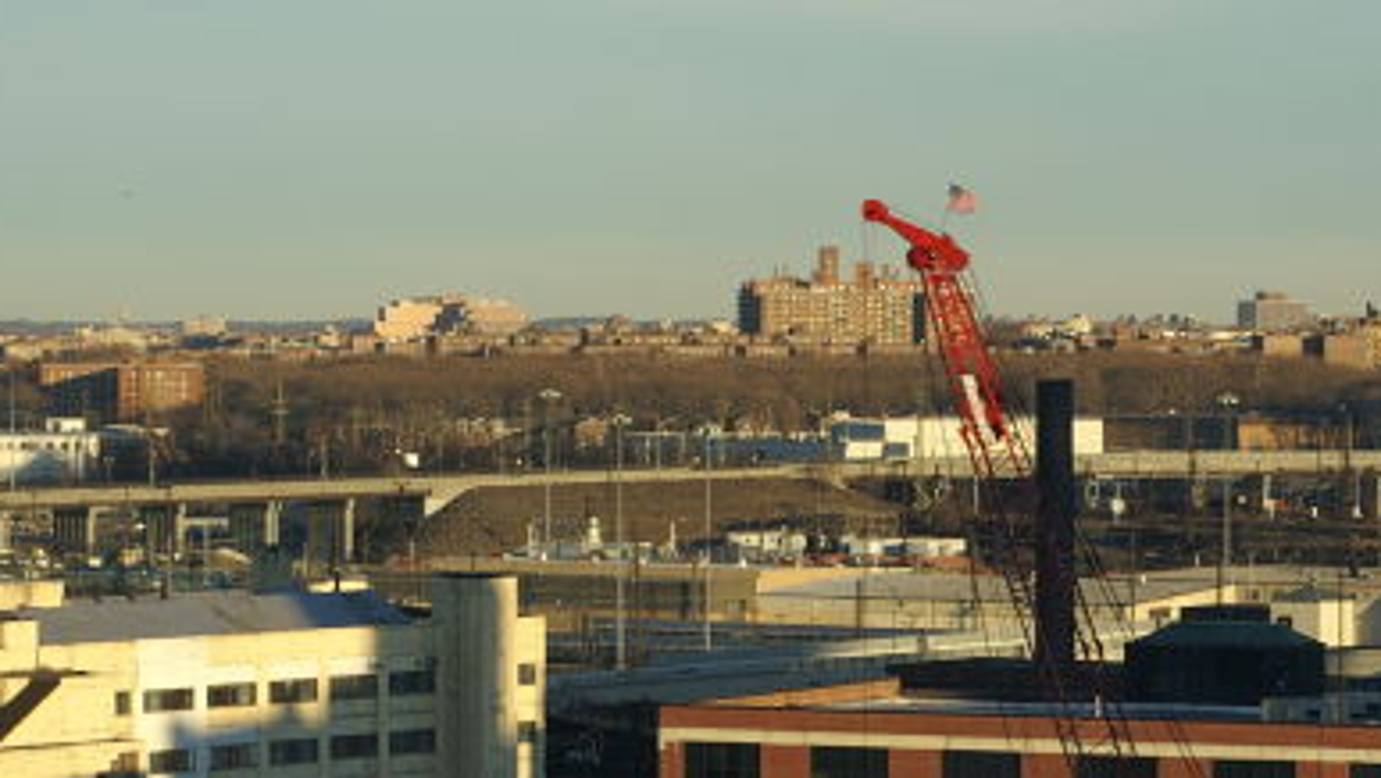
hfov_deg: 13.3
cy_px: 519
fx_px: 5934
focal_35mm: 162
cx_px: 773
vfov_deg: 7.5
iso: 100
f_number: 8
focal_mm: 50
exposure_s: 1/125
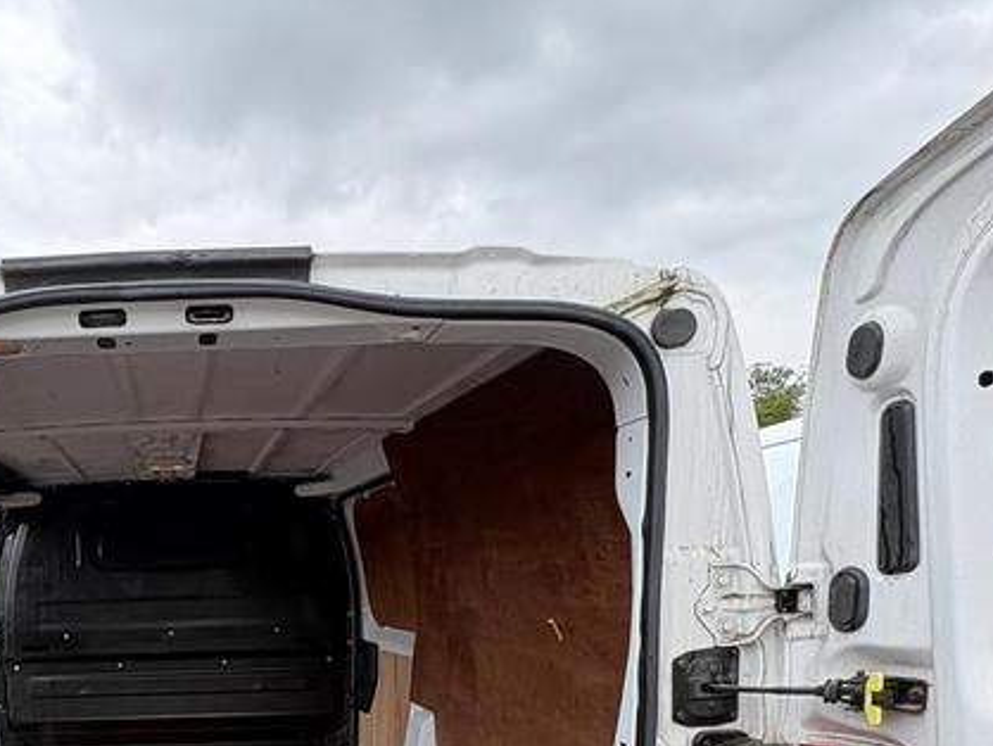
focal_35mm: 30
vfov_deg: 40.8
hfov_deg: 54.5
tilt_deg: -10.8
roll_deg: +1.4
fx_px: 861
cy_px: 751
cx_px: 157
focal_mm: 2.22
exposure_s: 1/148
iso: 64
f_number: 2.2
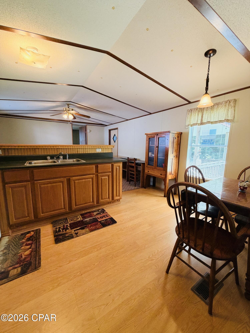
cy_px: 166
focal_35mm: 14
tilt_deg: -7.7
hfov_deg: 85.7
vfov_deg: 102.1
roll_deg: -0.9
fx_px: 135
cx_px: 125
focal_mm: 2.22
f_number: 2.2
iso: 200
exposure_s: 1/60
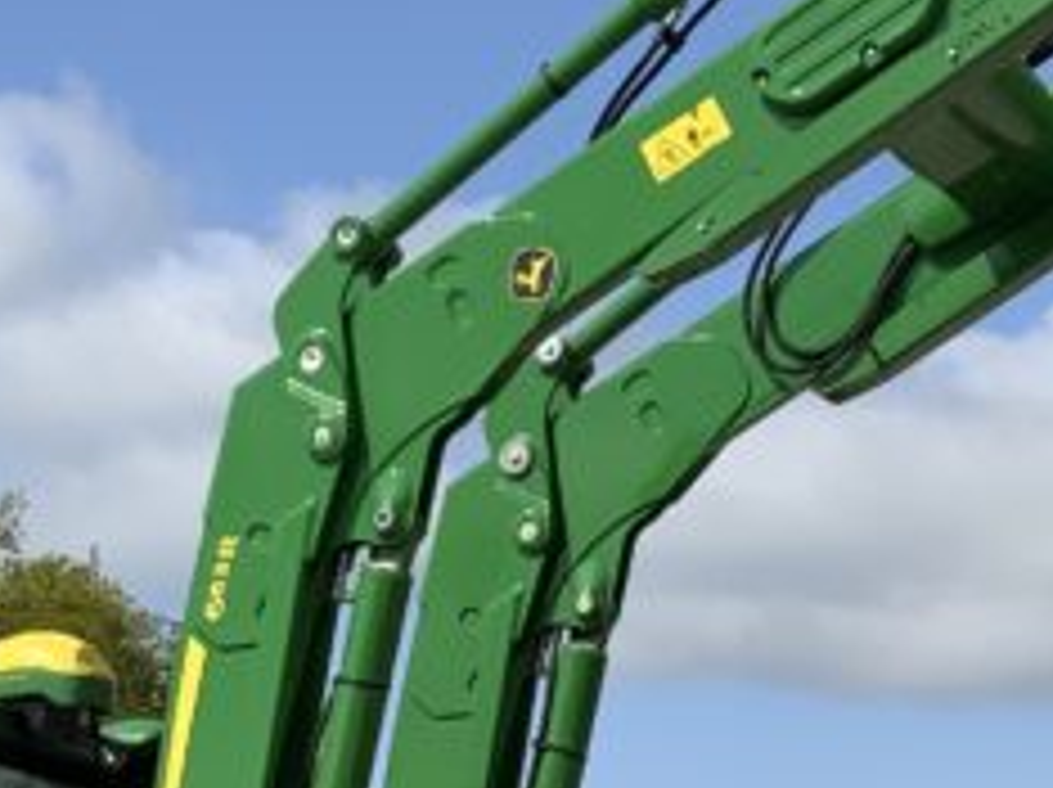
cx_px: 482
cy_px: 968
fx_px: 3859
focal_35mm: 127
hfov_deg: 15.5
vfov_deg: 11.4
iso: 16
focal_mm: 3
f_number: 1.8
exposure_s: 1/1730
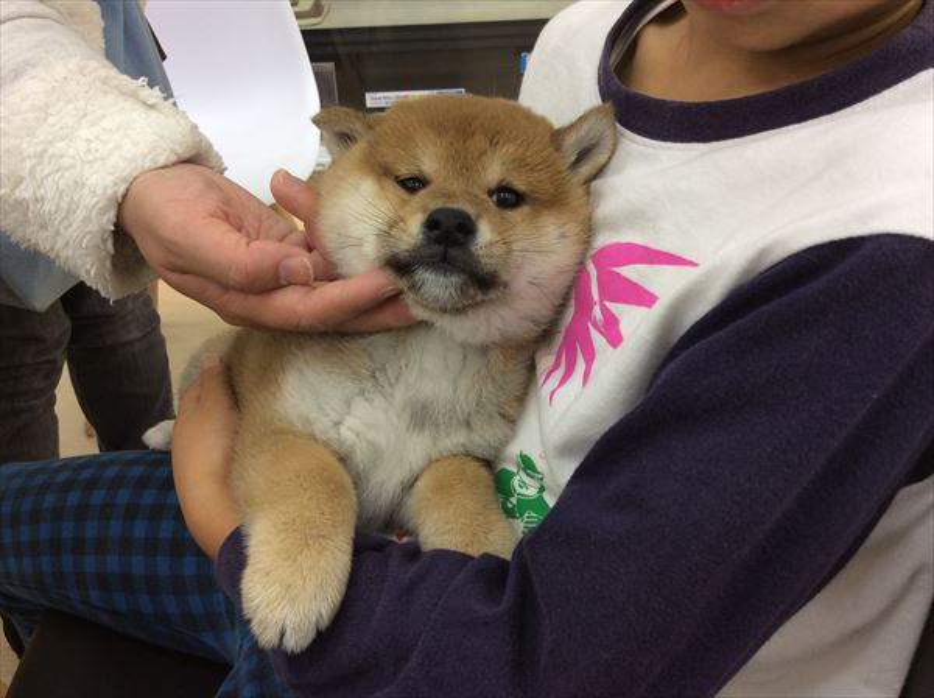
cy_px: 349
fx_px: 862
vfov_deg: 44.0
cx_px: 467
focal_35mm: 32
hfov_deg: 56.9
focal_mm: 3.3
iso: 40
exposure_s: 1/24
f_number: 2.4
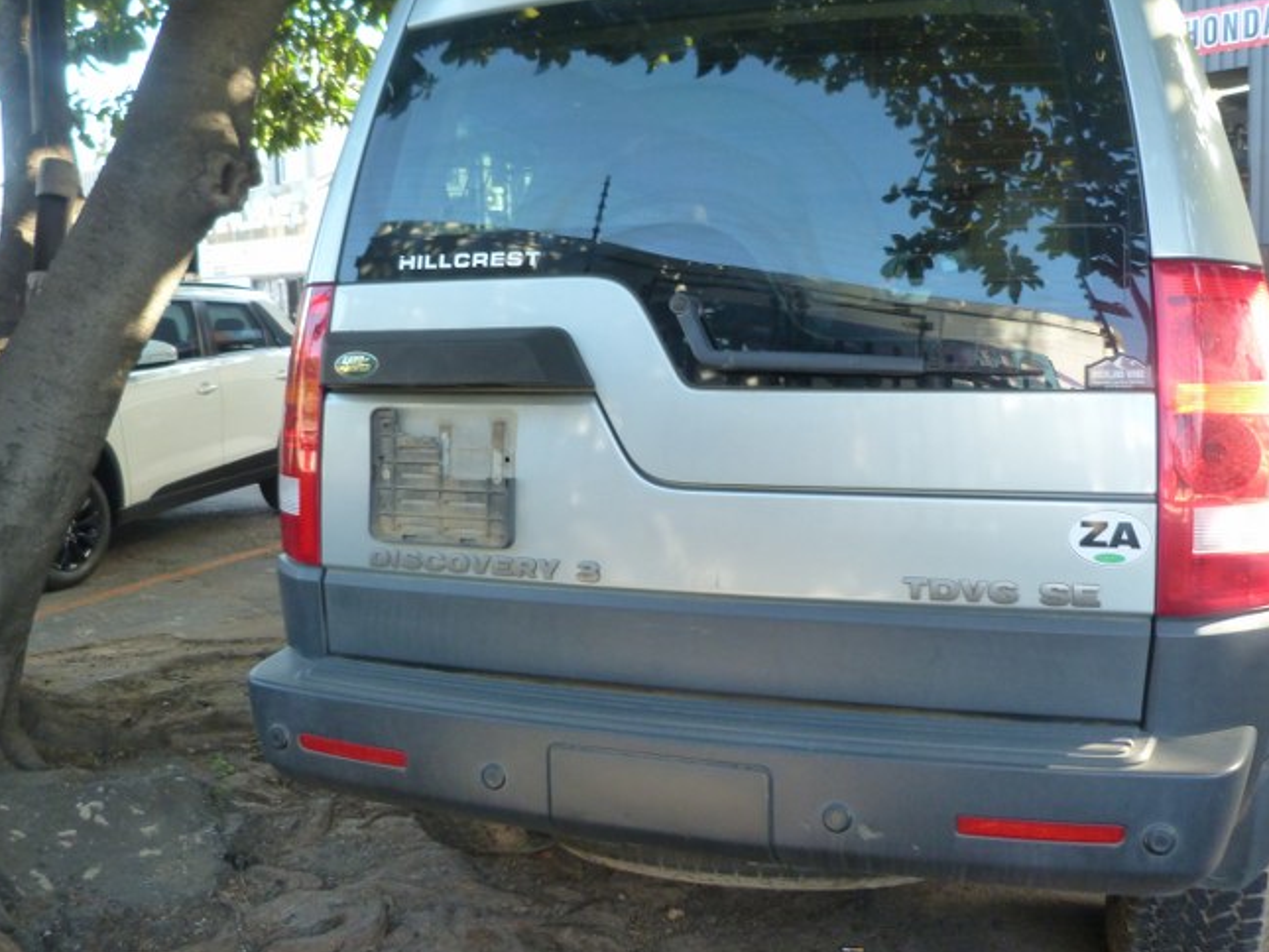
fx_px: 1137
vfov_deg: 45.3
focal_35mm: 31
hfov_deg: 58.2
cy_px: 409
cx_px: 706
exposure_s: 1/60
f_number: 2.8
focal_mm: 4.5
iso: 200
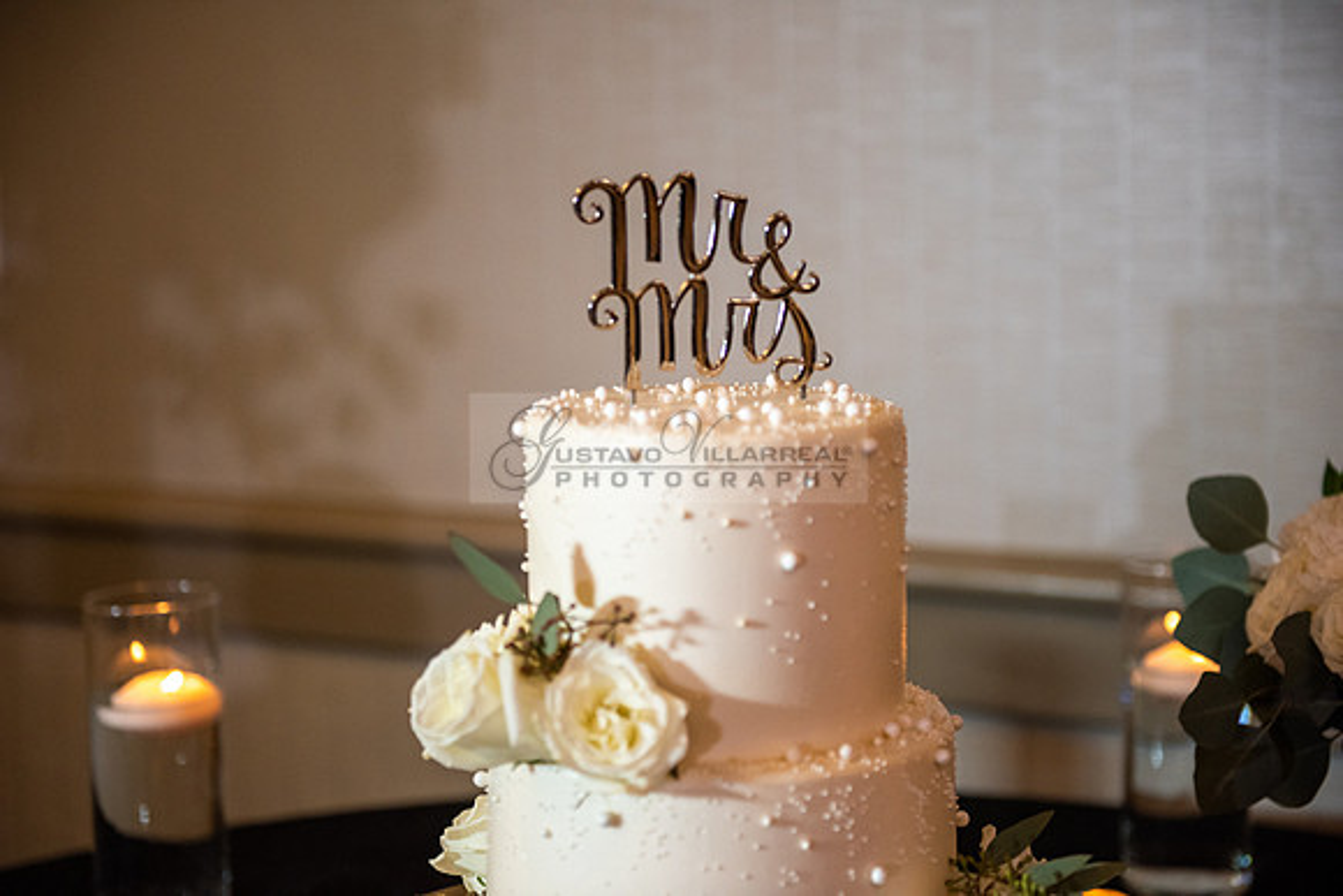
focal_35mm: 70
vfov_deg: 19.5
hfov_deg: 28.8
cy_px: 448
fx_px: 2612
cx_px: 672
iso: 1600
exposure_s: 1/200
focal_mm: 70
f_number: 2.8
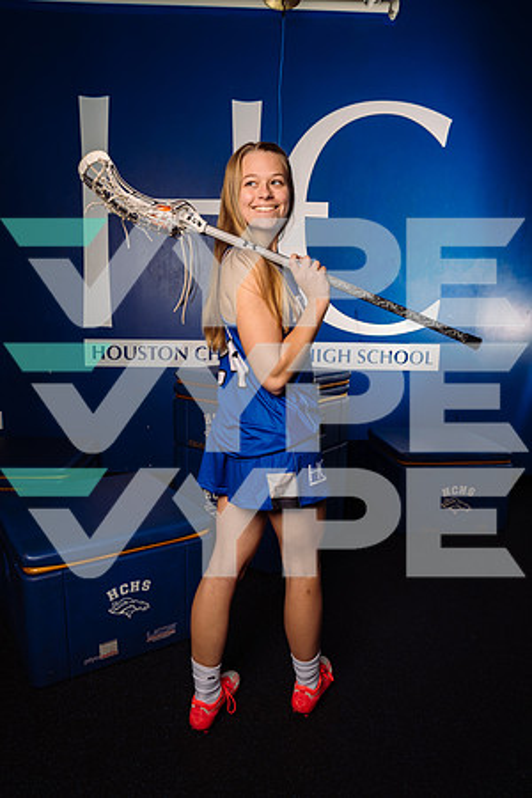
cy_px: 399
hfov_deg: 53.1
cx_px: 266
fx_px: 532
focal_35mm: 24
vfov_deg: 73.7
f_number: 7.1
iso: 200
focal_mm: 24
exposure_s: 1/250
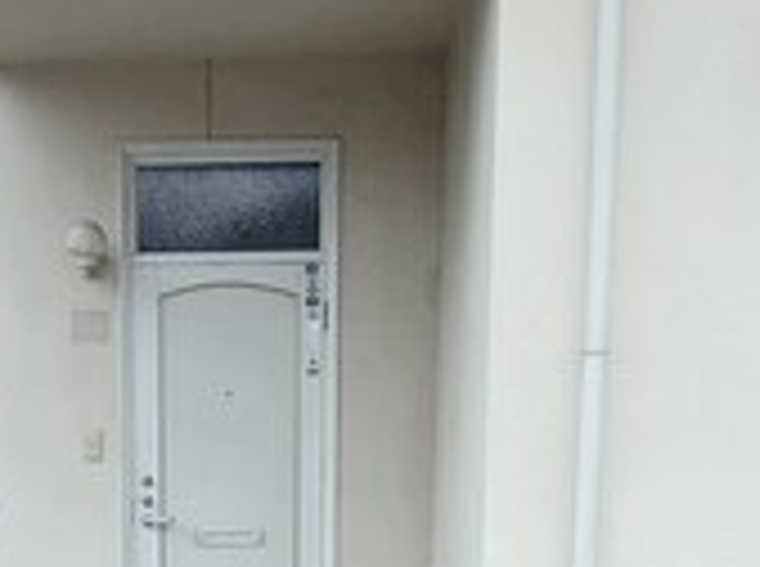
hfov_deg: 26.2
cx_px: 234
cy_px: 850
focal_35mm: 74
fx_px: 1621
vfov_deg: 17.8
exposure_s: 1/308
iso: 50
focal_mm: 1.74
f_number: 2.2
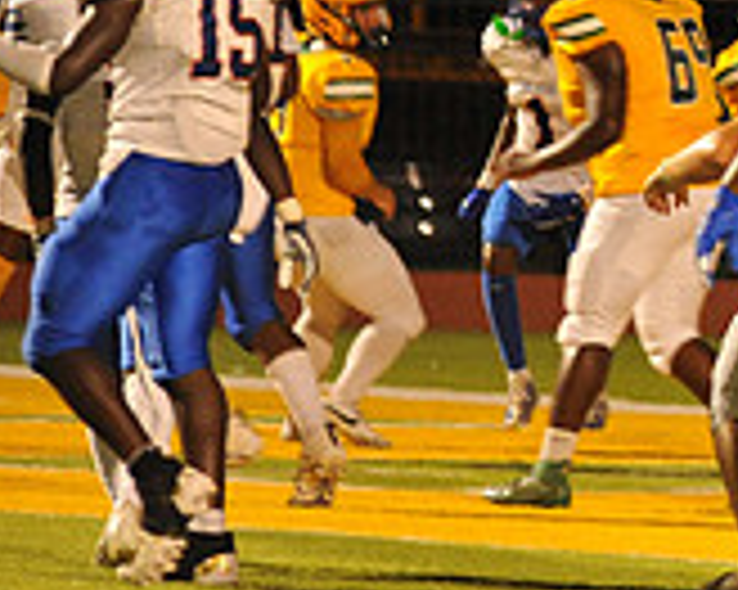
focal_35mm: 662
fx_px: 14451
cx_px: 1292
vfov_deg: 2.3
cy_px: 122
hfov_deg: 2.9
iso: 3200
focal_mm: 200
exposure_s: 1/160
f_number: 5
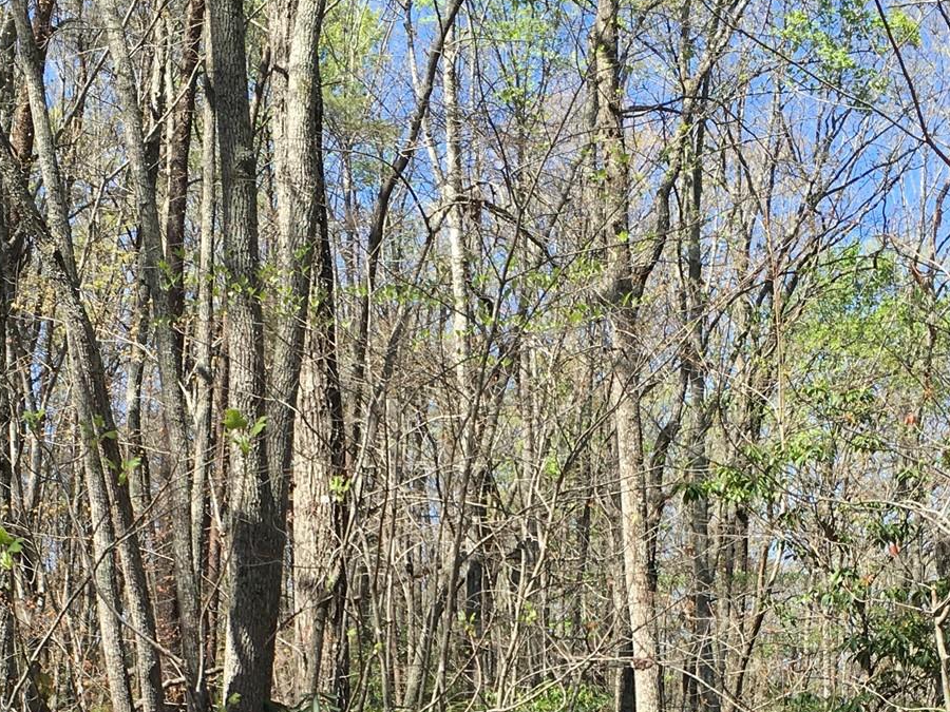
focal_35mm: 66
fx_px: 1811
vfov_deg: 21.5
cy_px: 710
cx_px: 430
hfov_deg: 29.4
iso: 25
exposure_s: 1/565
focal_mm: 4.15
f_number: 2.2
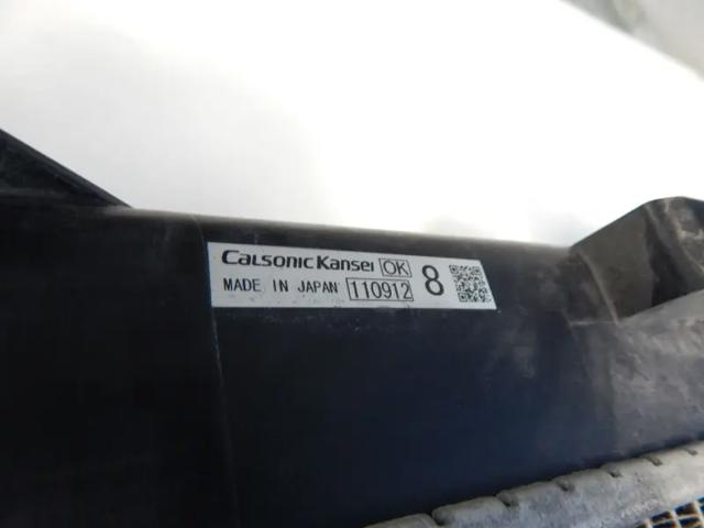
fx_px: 468
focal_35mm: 23
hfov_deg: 73.9
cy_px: 264
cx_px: 352
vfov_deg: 58.9
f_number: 3
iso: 400
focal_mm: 4
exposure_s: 1/40
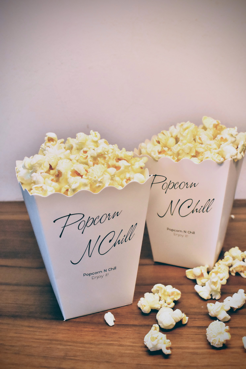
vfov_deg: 51.3
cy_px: 184
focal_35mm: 38
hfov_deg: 35.5
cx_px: 123
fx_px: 384
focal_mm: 25
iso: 3200
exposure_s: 1/125
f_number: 7.1
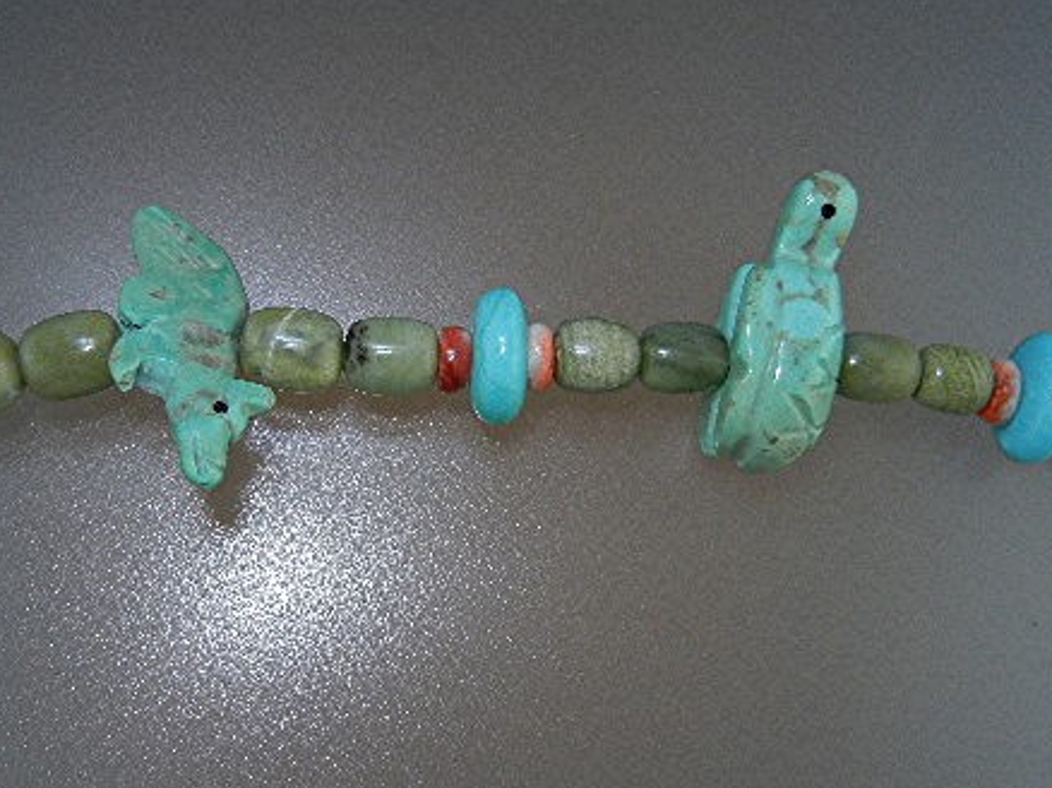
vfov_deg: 25.6
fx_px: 1731
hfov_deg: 33.6
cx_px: 391
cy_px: 401
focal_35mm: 57
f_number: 3.7
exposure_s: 1/30
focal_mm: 7.1
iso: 200
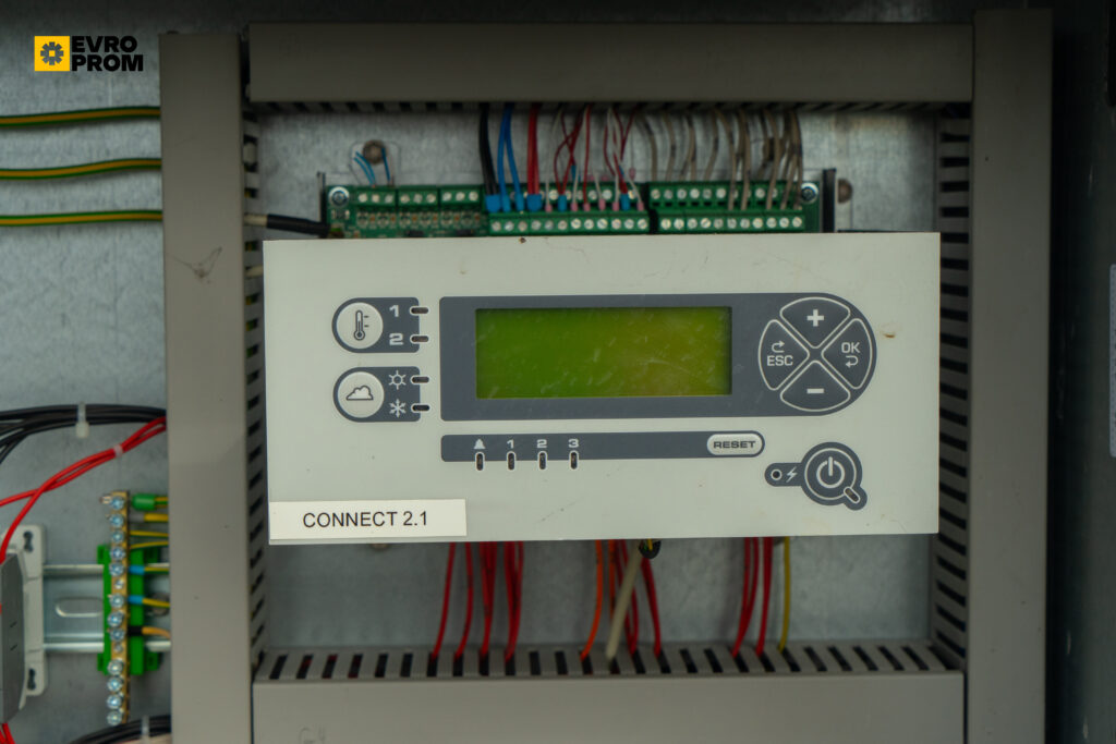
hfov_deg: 33.4
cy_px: 372
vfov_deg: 22.6
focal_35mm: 60
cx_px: 558
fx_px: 1860
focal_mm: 60
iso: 640
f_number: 8
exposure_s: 1/160
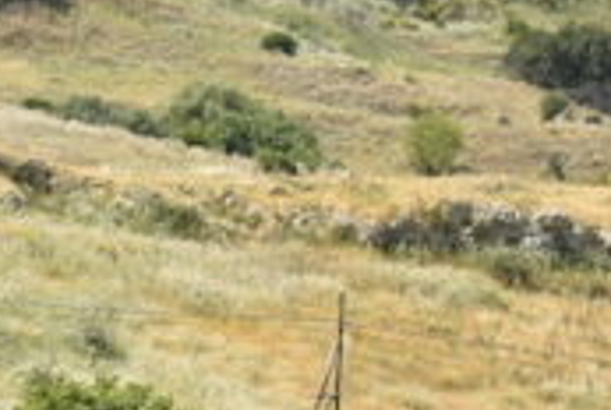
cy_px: 557
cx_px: 1639
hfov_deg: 7.5
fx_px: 4233
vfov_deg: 5.5
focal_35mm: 249
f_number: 4.5
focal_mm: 42
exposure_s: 1/1600
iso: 200
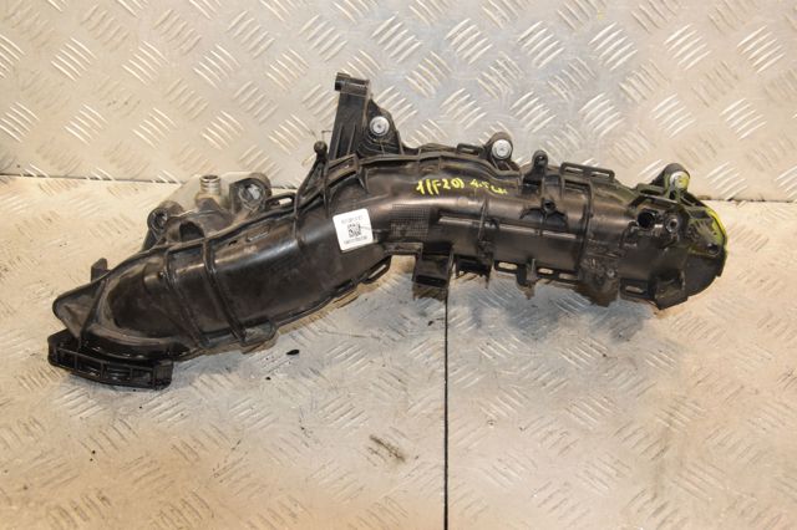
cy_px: 265
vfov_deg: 29.8
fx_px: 996
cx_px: 398
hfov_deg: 43.6
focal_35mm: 45
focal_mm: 30
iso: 1600
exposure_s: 1/200
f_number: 6.3
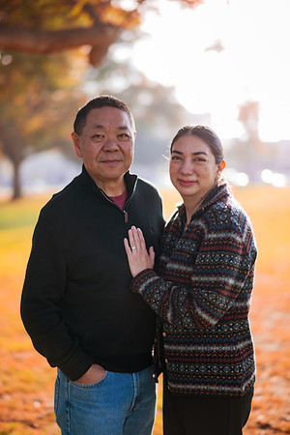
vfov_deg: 34.5
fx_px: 701
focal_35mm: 58
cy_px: 218
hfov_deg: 23.4
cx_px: 145
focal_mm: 58
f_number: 1.4
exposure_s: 1/640
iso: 100
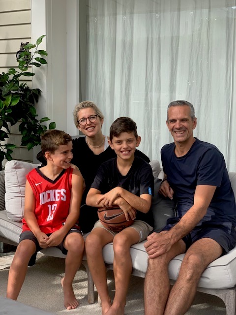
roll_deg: -1.3
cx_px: 118
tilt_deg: -6.2
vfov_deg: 36.8
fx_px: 473
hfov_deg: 28.0
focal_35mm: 52
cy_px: 158
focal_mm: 6
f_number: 2.4
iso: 16
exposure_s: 1/305
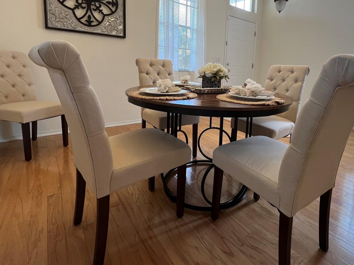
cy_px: 93
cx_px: 211
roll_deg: -2.8
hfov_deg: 86.7
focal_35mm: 18
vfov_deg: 70.0
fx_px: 184
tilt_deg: -7.0
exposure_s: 1/120
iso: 160
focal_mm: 1.57
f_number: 1.8
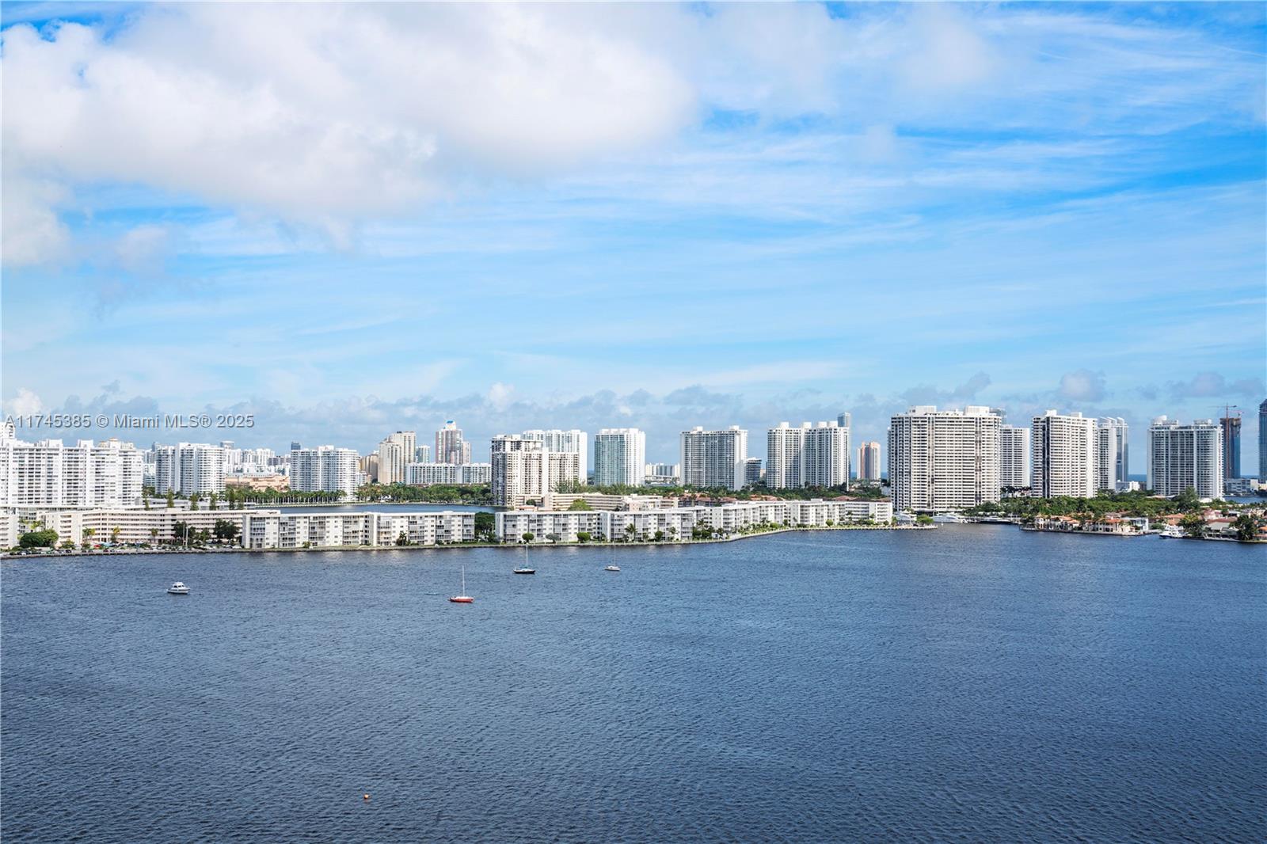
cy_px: 422
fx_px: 1231
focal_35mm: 35
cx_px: 634
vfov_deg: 37.8
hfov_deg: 54.4
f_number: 10
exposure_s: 1/200
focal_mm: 35
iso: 100
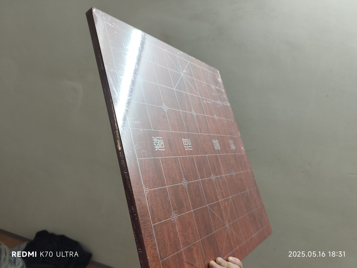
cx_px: 178
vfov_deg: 58.9
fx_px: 237
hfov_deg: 73.9
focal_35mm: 23
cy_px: 134
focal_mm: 5.84
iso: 200
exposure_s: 1/50
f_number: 1.6
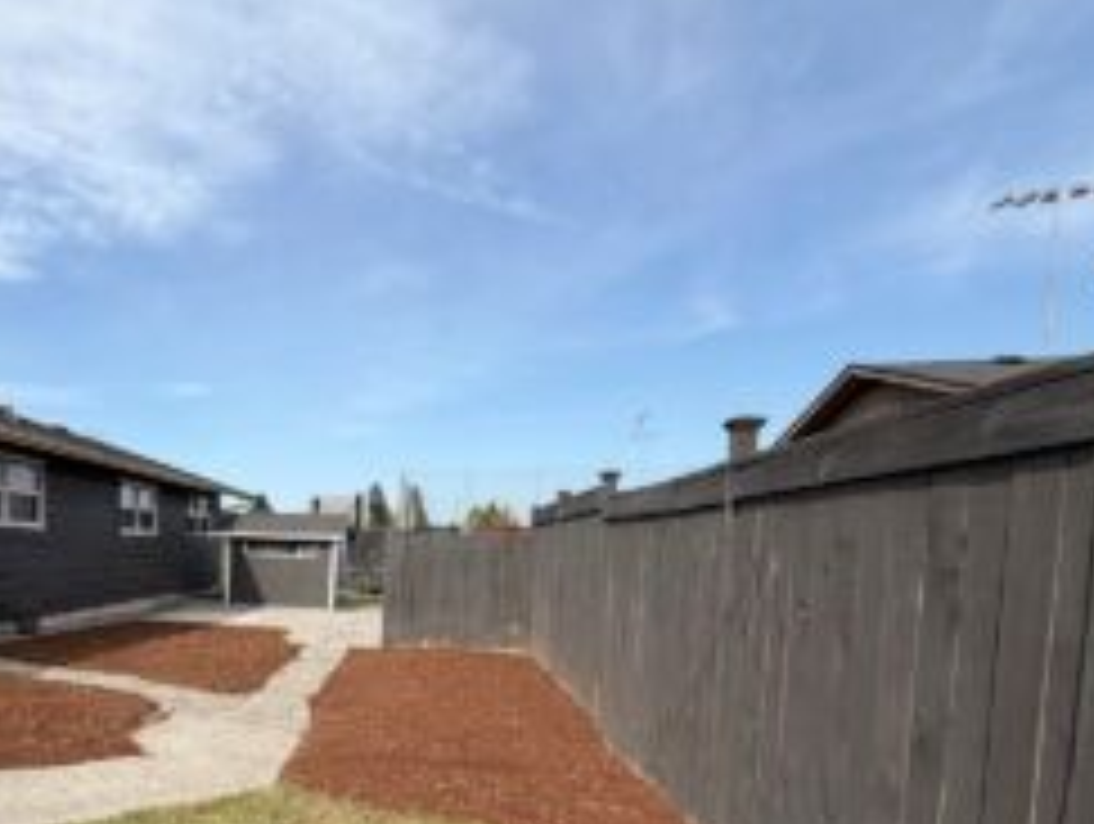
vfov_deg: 56.8
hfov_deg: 68.1
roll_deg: -0.5
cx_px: 248
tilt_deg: -3.7
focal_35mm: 23
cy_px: 590
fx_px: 728
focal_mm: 2.22
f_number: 2.2
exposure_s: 1/770
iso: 25
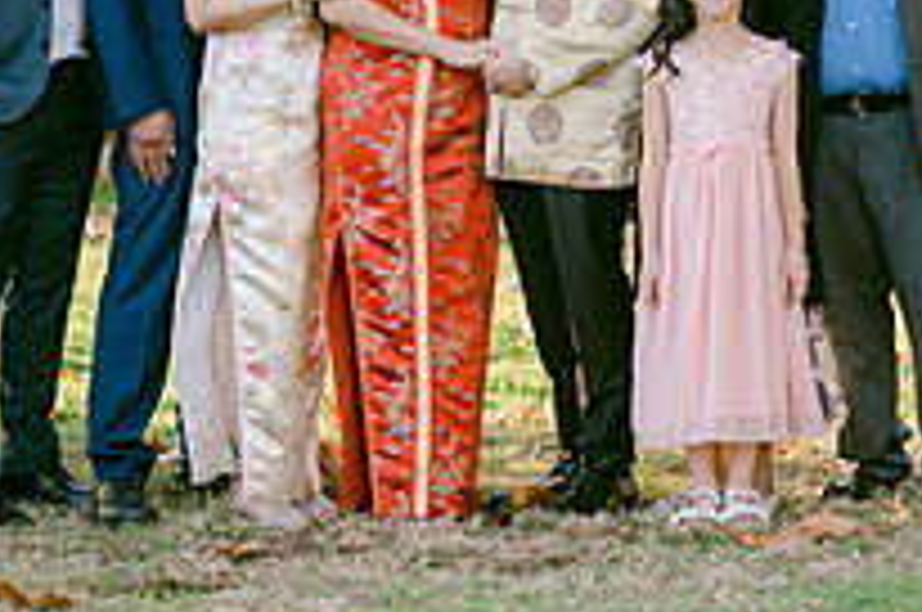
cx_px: 705
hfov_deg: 8.4
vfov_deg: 5.6
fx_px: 6239
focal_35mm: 244
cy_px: -92
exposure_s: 1/500
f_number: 2
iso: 200
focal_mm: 85
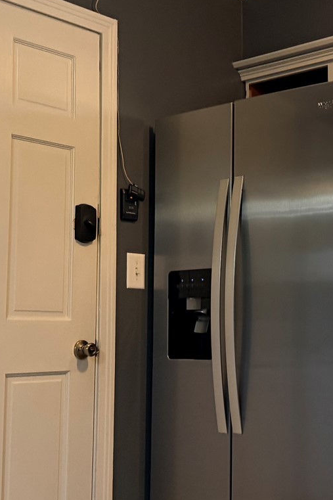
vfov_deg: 31.9
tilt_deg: +5.8
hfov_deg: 21.2
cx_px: 280
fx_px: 874
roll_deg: +0.1
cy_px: 255
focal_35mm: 63
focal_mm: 6.76
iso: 400
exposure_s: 1/60
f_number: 1.78
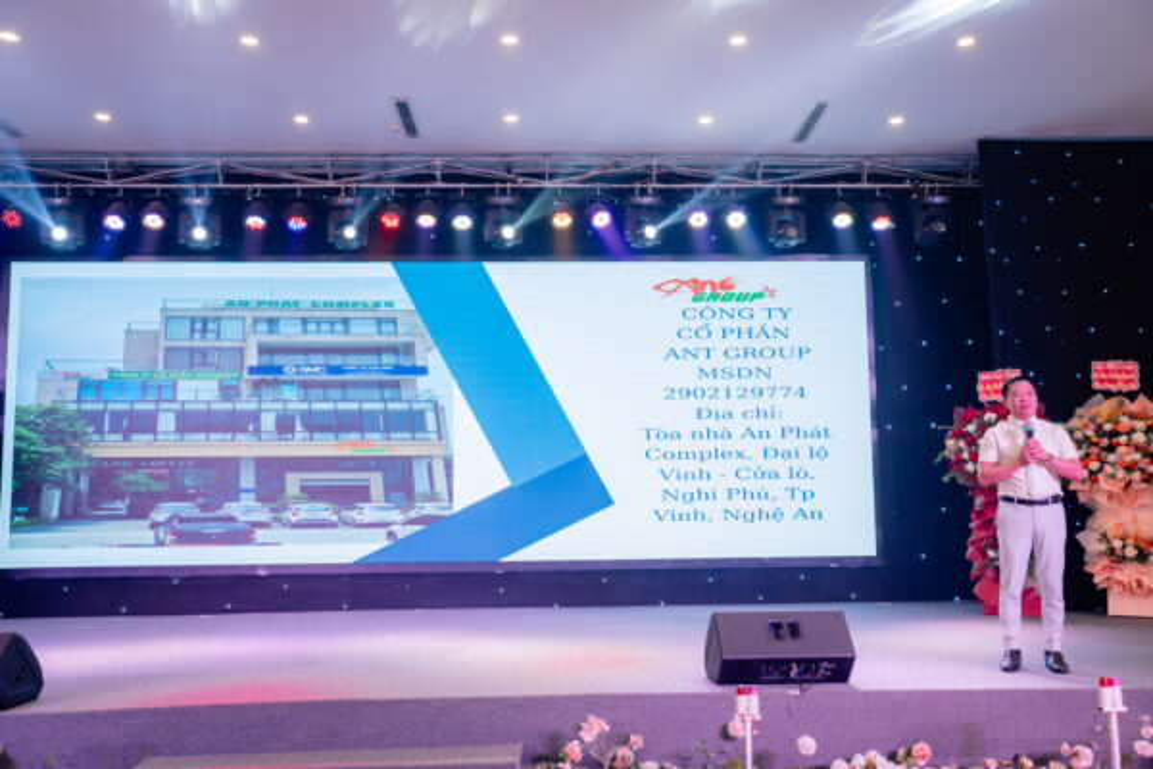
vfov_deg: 38.9
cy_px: 384
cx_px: 576
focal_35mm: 34
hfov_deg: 55.8
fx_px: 1089
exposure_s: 1/200
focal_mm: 34
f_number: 3.2
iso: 800
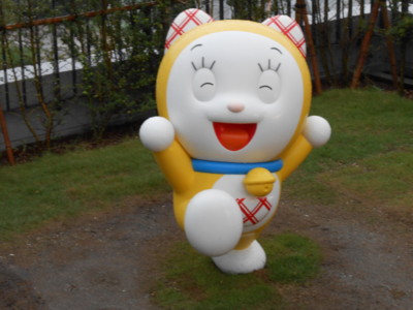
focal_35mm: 81
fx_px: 966
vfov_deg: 18.2
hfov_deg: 24.1
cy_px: 155
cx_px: 206
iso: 200
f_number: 6.6
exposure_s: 1/30
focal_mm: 14.5
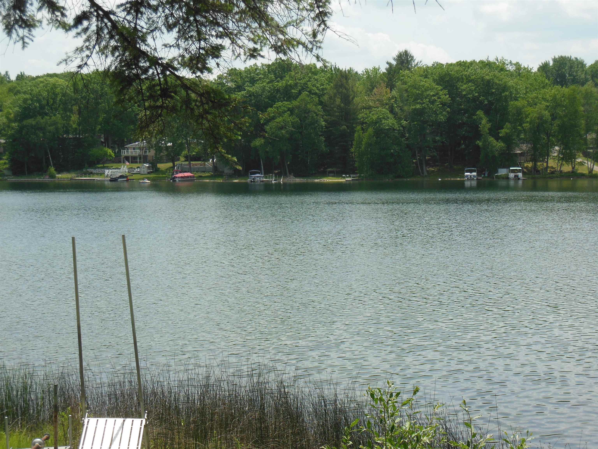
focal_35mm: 66
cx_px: 299
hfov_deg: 29.4
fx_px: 1140
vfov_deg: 22.3
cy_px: 224
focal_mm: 11.7
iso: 125
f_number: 4.3
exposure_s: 1/1000
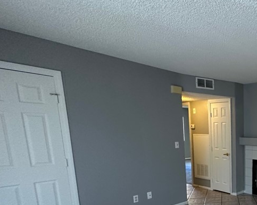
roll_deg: -0.8
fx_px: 220
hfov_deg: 47.2
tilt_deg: -7.7
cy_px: 167
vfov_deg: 47.0
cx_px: 271
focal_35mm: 29
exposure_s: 1/60
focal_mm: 2.22
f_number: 2.2
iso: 400
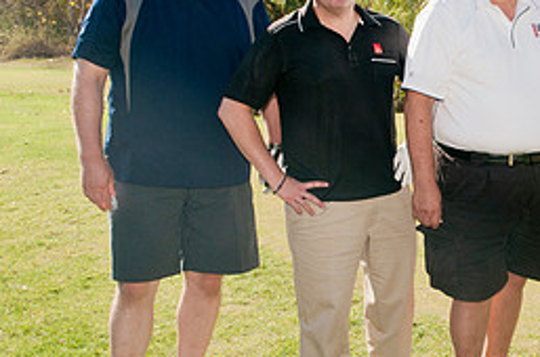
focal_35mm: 78
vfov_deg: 17.4
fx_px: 1167
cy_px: 150
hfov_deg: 25.6
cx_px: 439
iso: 200
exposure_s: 1/200
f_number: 7.1
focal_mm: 23
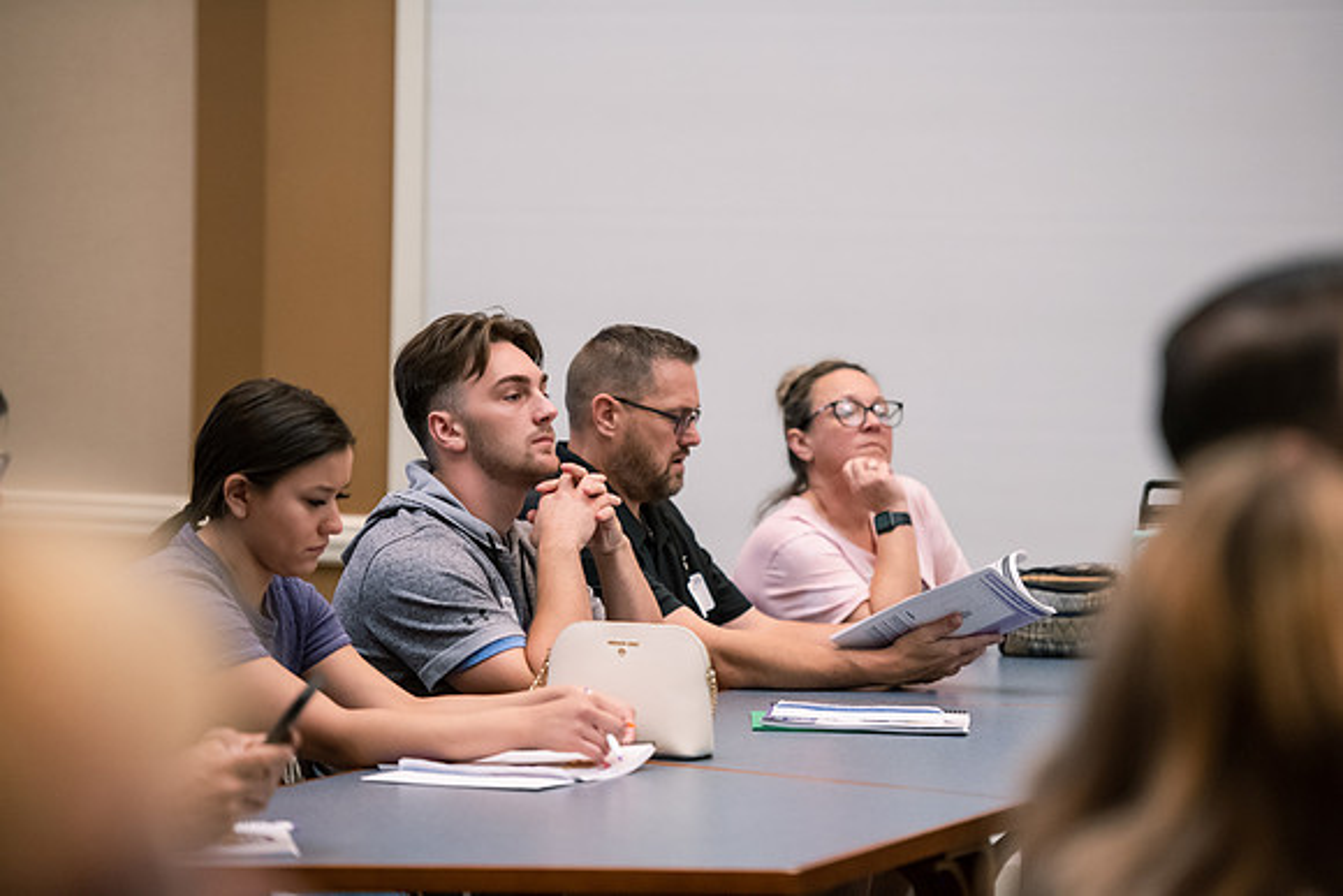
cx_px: 672
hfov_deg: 13.7
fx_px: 5597
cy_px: 448
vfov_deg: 9.2
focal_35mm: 150
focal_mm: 150
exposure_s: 1/160
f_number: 2.8
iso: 2000
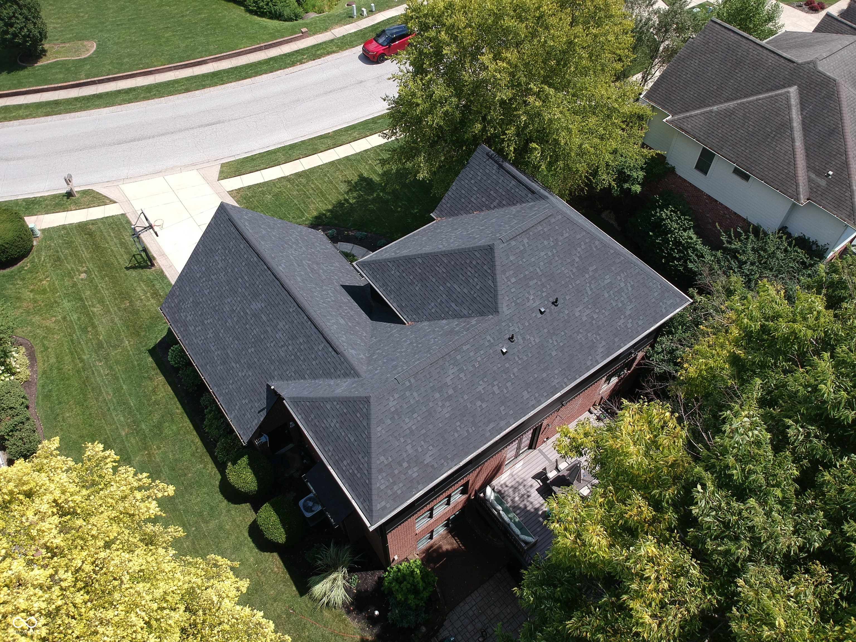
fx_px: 618
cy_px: 321
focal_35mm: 25
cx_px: 428
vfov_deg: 54.9
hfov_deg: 69.4
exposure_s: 1/800
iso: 100
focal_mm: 4.49
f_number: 2.6
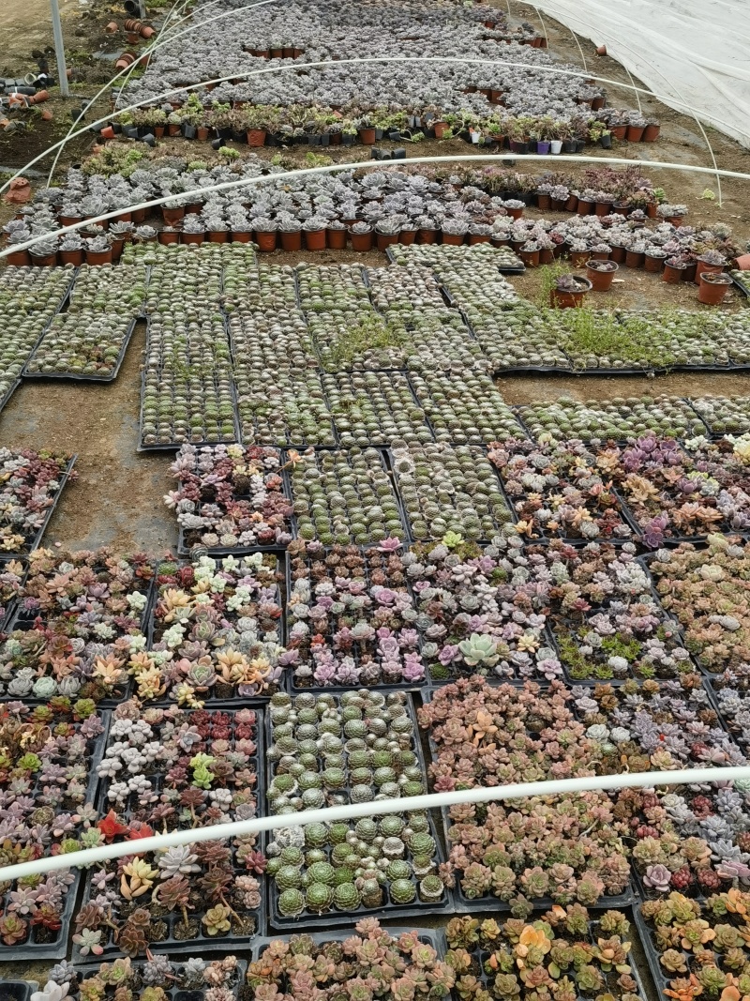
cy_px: 500
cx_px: 375
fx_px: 1156
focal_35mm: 40
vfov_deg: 46.8
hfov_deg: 36.0
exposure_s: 1/292
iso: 50
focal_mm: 6.67
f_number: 1.9
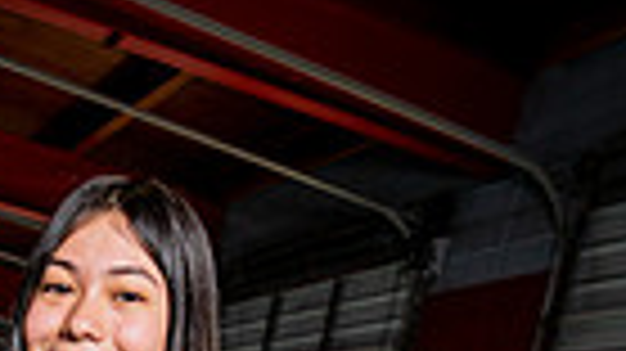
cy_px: 891
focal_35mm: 85
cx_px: -5
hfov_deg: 23.9
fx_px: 1410
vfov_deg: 11.3
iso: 100
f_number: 5
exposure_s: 1/250
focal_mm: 25
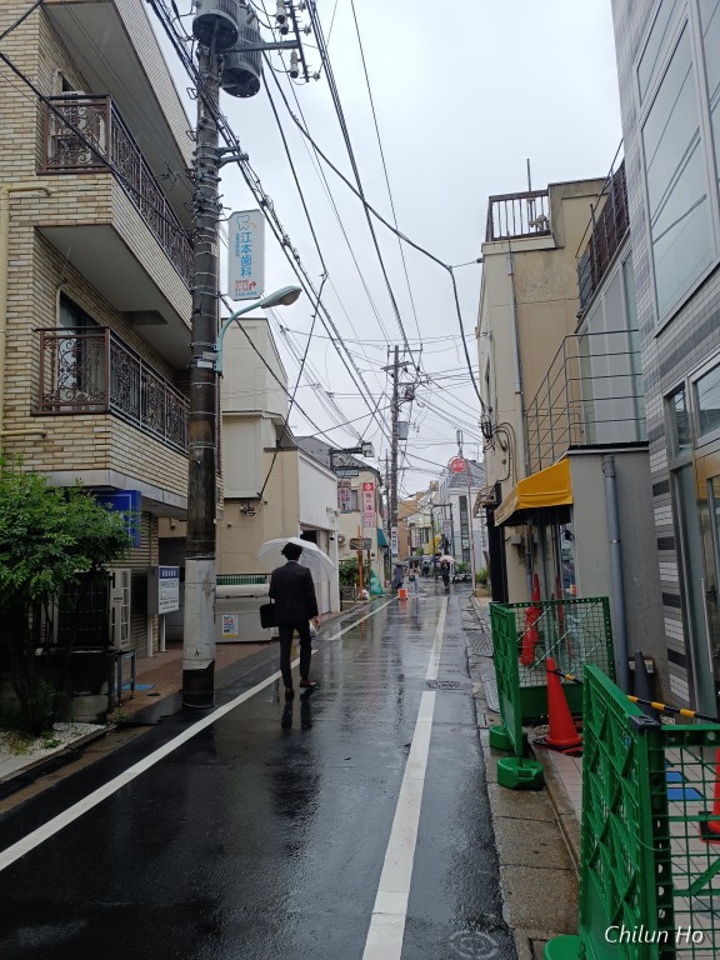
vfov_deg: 71.6
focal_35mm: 24
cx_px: 360
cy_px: 480
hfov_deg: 56.8
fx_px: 666
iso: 54
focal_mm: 6.14
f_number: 1.65
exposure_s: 1/100
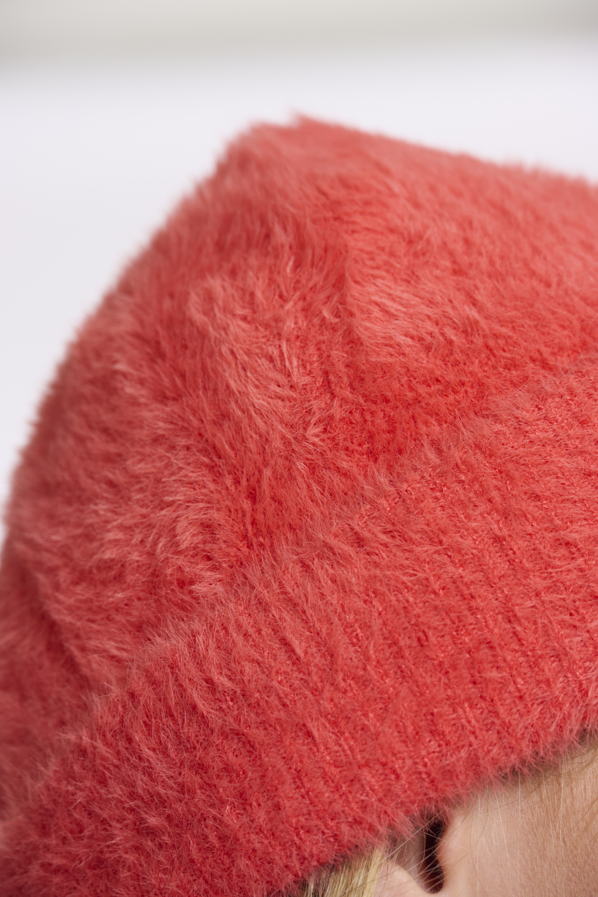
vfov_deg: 14.7
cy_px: 448
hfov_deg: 9.8
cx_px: 299
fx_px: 3488
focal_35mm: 140
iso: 125
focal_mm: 140
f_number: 8
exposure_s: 1/160
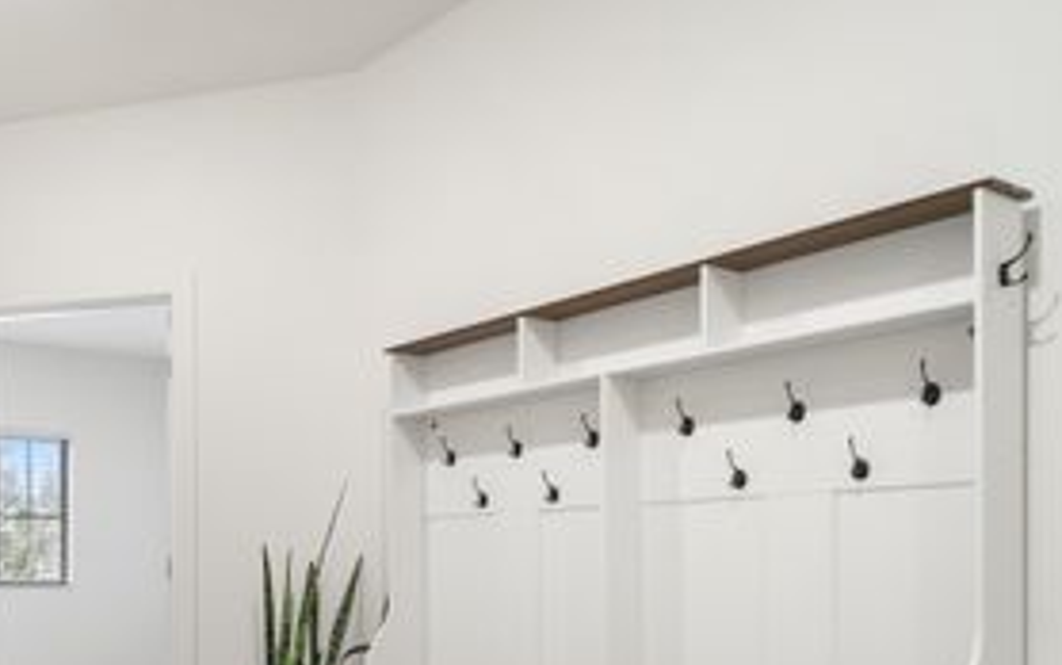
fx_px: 956
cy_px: 617
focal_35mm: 33
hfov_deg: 52.6
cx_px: 149
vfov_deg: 35.7
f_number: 3.5
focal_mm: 18
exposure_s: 1/40
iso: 640
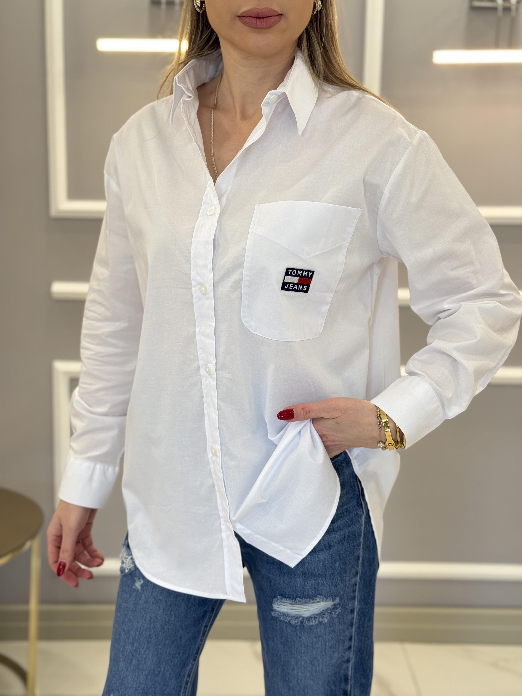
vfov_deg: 39.7
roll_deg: -1.5
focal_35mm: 48
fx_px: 965
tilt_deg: -8.5
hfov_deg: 30.3
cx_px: 261
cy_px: 348
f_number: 1.78
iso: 80
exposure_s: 1/121
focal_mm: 6.76
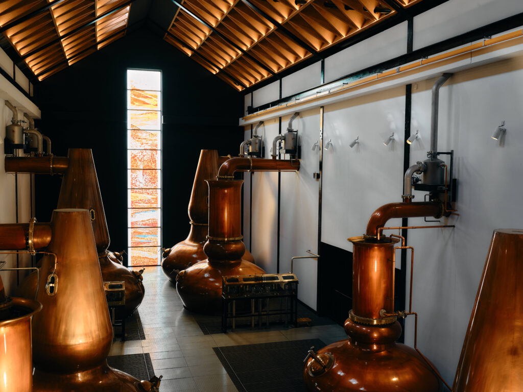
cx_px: 262
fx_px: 529
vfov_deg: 40.7
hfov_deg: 52.6
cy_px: 196
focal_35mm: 35
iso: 2000
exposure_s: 1/200
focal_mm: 44
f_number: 5.6
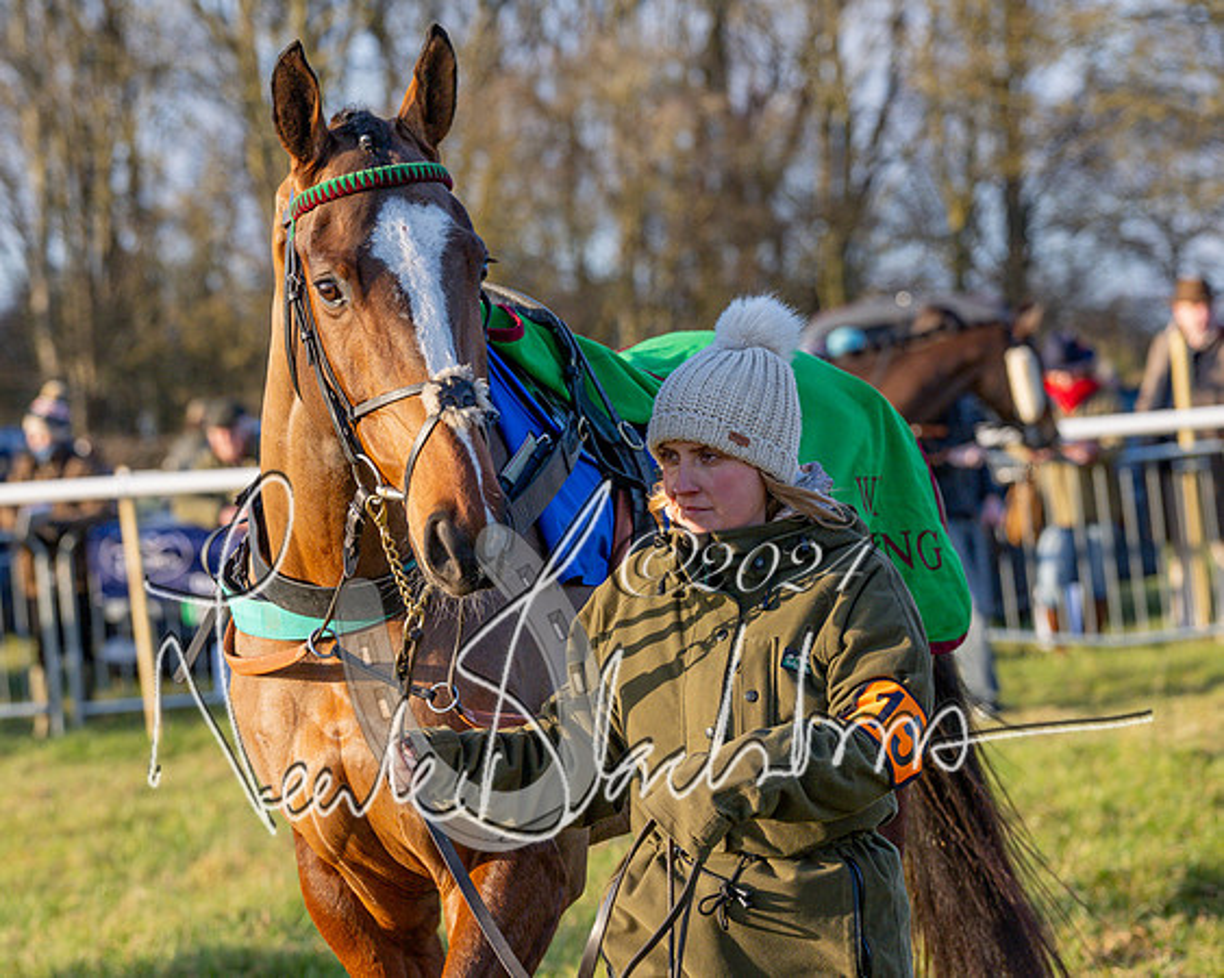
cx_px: 493
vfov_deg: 8.6
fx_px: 6532
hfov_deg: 10.7
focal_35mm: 180
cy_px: 507
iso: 400
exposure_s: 1/1000
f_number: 4
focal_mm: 99
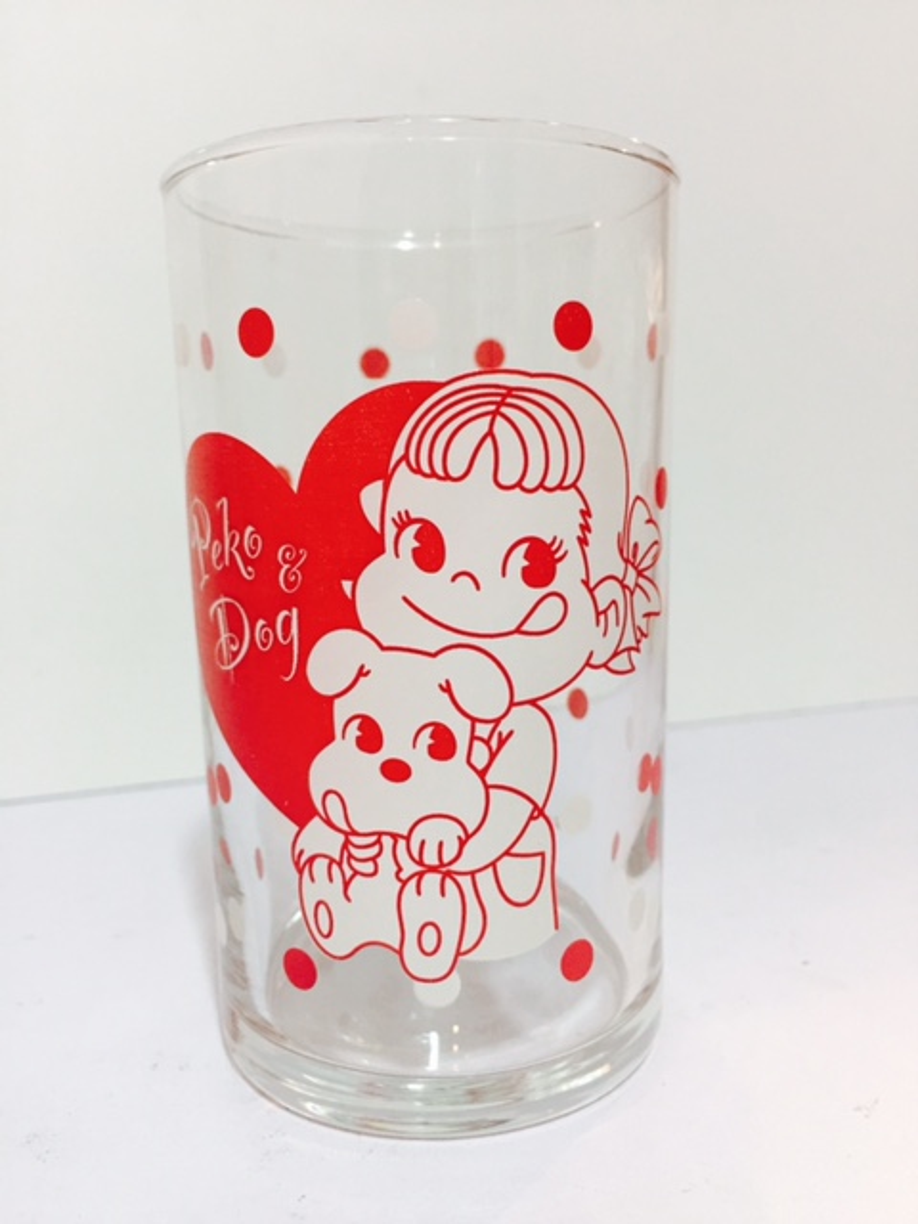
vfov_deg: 61.7
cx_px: 459
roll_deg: +1.7
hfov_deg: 48.2
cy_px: 612
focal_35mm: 29
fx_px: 1025
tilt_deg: -6.7
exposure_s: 1/33
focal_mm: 4.15
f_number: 2.2
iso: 64
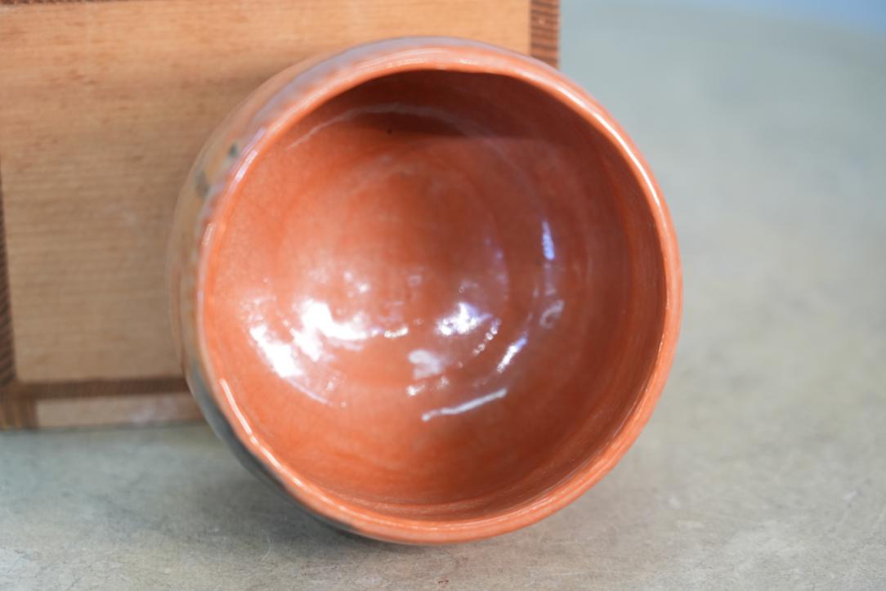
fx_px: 2584
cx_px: 443
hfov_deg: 19.5
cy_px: 296
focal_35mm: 105
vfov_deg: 13.0
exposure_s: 1/125
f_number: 4
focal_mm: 105
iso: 1250
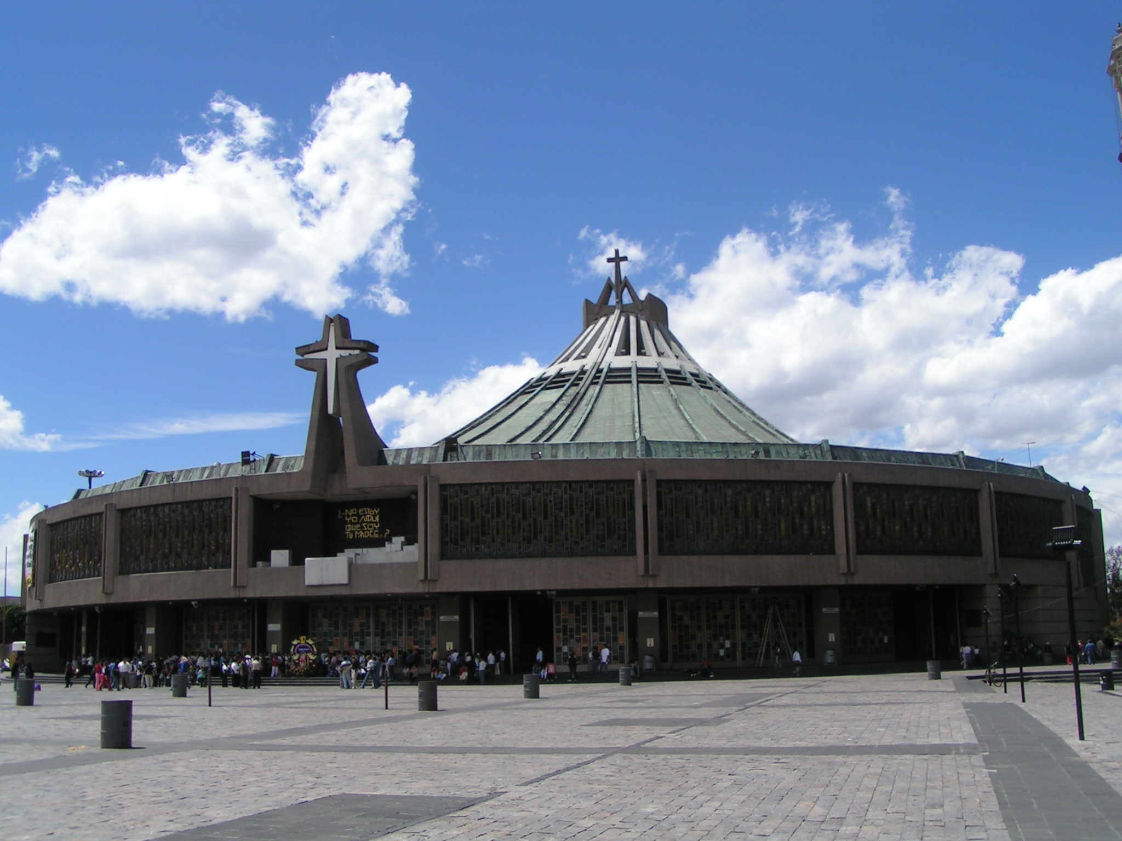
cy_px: 420
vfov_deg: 37.7
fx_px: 1232
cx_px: 561
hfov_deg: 49.0
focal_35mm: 38
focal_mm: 5.8
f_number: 5.6
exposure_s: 1/500
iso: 50
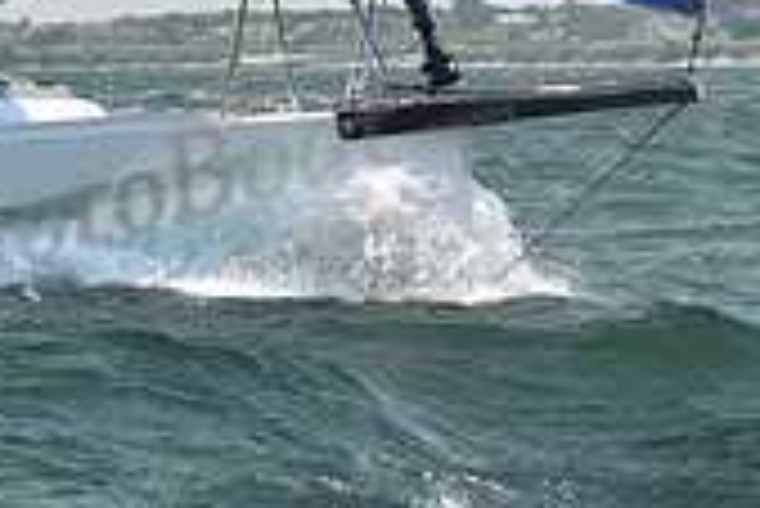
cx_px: -346
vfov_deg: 5.3
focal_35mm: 257
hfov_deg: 7.9
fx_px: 5430
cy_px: 11
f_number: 4.5
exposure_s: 1/640
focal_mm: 75
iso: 250
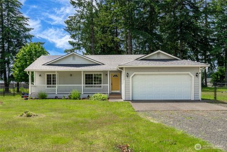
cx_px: 114
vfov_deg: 59.6
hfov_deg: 81.2
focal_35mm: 21
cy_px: 76
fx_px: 132
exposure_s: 1/160
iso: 80
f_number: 7.1
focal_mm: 21
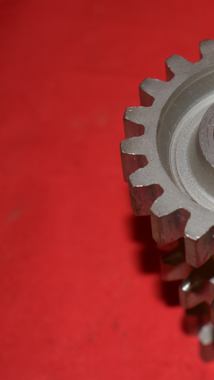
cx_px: 250
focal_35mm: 114
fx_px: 1150
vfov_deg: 18.8
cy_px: 189
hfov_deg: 10.5
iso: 640
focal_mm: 48
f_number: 5.3
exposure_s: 1/160
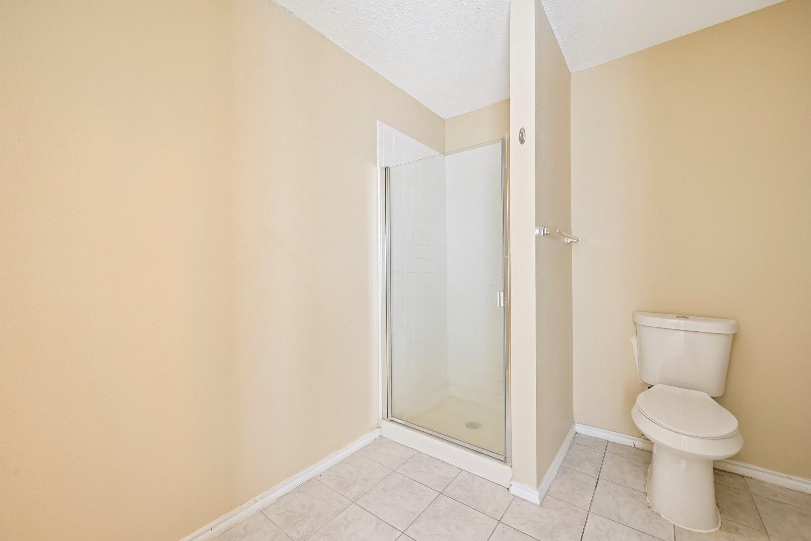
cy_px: 270
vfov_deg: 81.2
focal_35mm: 14
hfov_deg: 104.3
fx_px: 315
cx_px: 406
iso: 250
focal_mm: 14
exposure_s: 1/15
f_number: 9
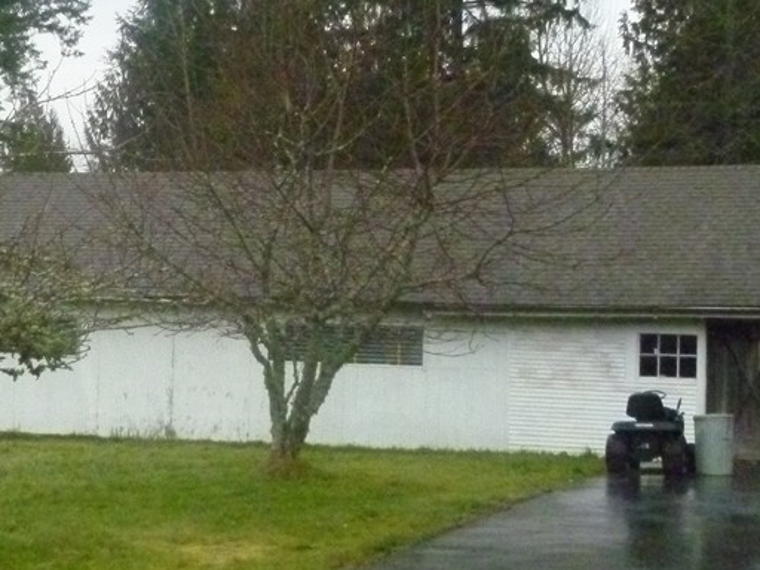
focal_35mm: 78
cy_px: 245
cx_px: 186
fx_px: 1713
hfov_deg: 24.7
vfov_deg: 18.9
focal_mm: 6.9
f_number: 3.7
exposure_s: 1/1000
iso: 1600
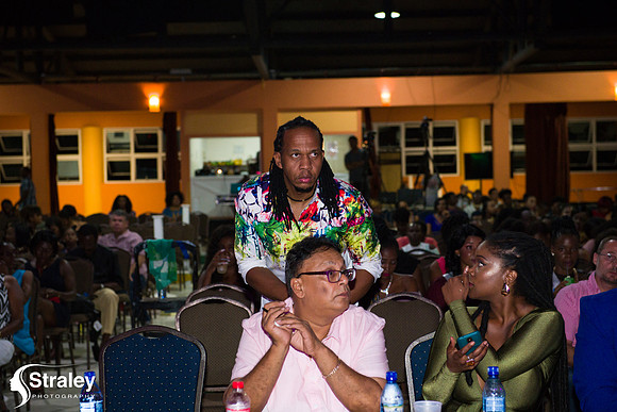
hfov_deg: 28.8
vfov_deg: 19.5
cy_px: 206
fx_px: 1200
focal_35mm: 70
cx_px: 308
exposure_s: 1/160
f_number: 5
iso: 4000
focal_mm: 70
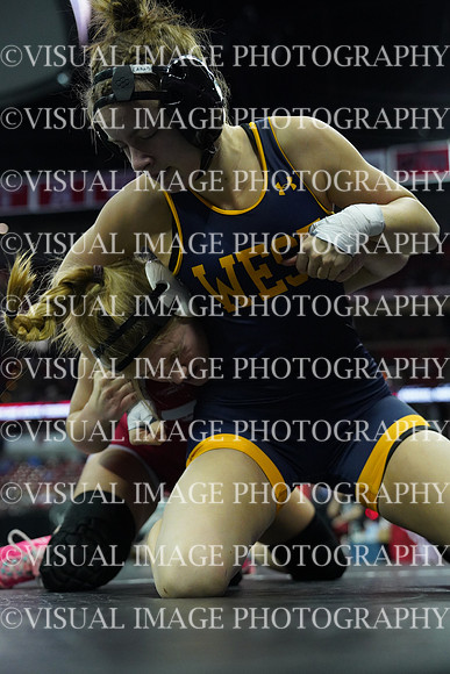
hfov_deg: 27.0
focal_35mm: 50
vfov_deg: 39.6
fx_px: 937
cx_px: 225
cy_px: 337
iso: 6400
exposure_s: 1/1250
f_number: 2.8
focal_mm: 50
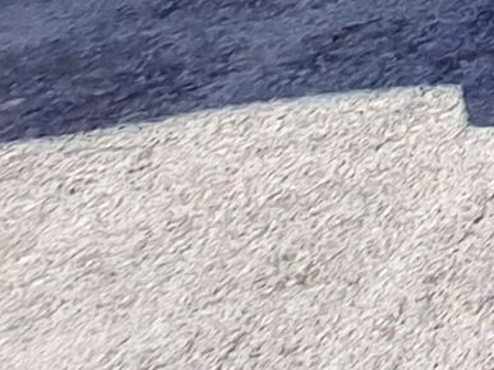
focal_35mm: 94
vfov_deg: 10.4
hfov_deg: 11.2
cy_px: -788
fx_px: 1341
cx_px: 1511
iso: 50
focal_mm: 1.74
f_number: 2.2
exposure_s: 1/746
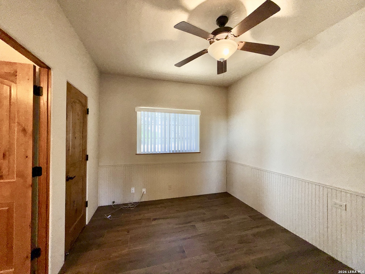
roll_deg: +0.2
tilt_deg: +0.1
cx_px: 182
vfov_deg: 85.7
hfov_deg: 102.1
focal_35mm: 14
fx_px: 148
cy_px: 137
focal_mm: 2.22
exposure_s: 1/120
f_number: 2.2
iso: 32
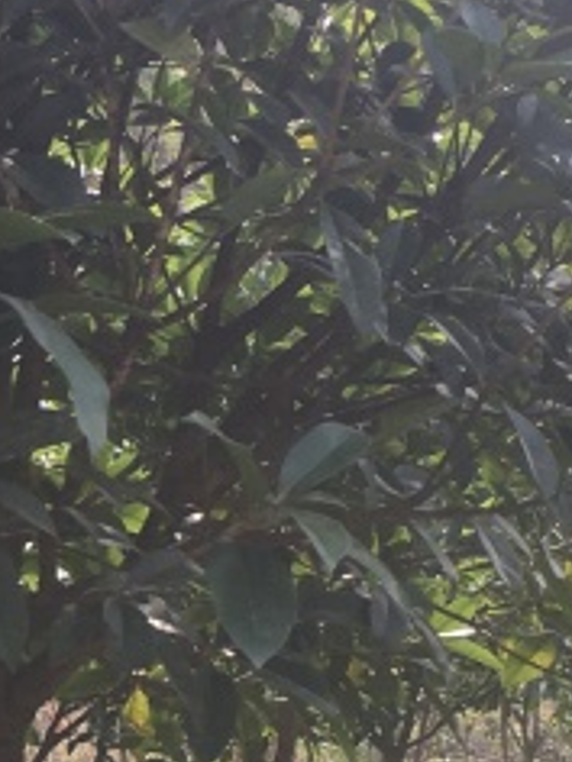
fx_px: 2886
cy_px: 693
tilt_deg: +1.5
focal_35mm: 131
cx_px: -171
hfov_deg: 11.0
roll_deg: +0.5
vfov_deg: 14.9
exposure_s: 1/269
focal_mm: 4.15
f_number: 2.2
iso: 25
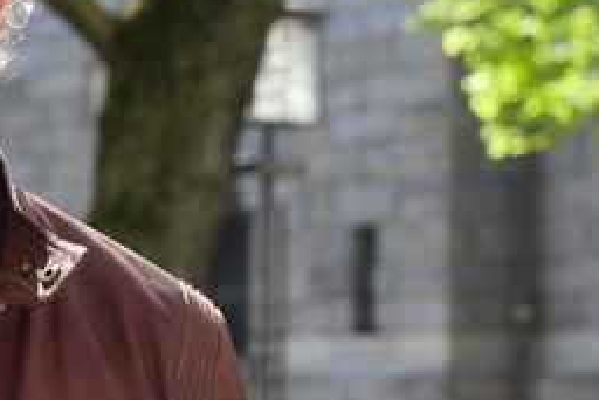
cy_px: 149
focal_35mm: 195
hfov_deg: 10.3
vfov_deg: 7.1
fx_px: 3246
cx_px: -185
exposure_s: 1/400
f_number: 5
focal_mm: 50
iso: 200
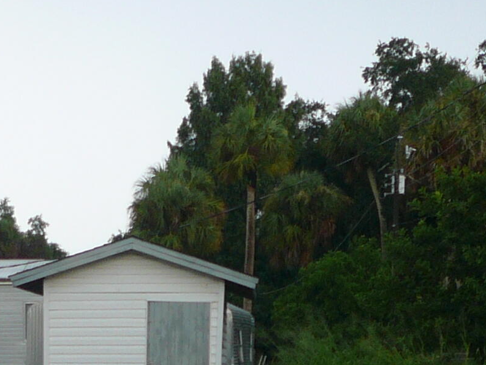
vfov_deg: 12.3
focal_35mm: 113
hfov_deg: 17.3
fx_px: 1587
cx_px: 112
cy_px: 581
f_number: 2.8
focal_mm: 5.2
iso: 80
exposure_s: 1/80
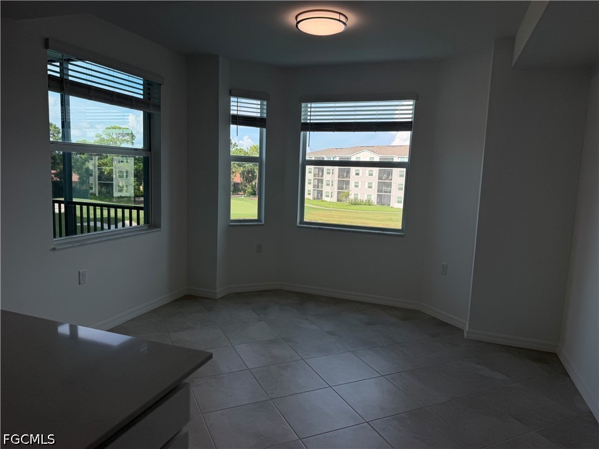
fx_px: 415
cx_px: 300
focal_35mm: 24
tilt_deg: -7.4
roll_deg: -1.9
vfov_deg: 56.8
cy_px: 224
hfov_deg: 71.6
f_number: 1.78
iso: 80
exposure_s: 1/1075
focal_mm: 6.76
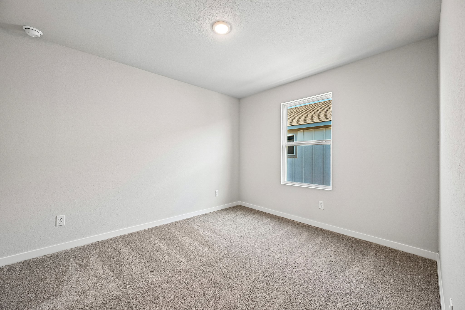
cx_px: 232
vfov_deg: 81.2
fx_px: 181
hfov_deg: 104.3
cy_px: 155
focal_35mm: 14
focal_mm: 14
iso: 250
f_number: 8
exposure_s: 1/15
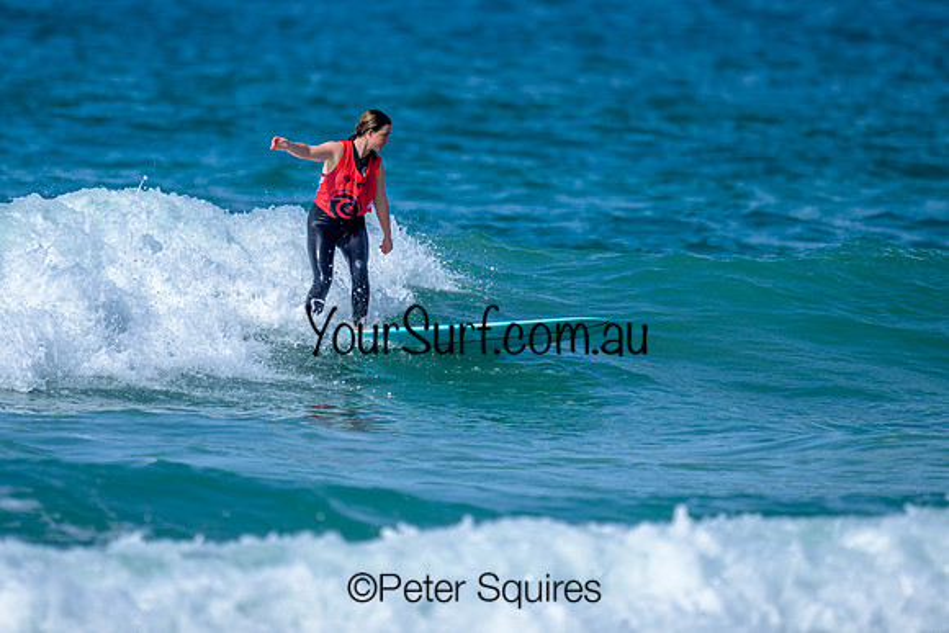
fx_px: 29002
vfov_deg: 1.3
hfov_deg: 1.9
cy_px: 302
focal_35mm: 1100
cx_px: 359
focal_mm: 800
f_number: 6.3
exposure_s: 1/2000
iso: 180
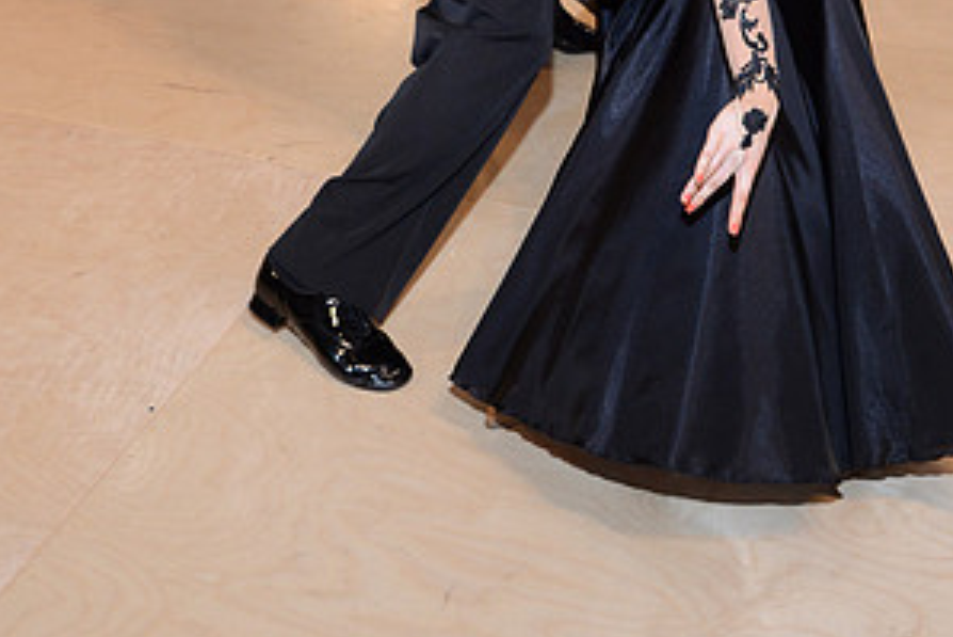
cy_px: -278
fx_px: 1748
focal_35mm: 66
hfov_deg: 30.5
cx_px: 478
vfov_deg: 18.6
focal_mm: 34
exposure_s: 1/250
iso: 1250
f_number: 5.6
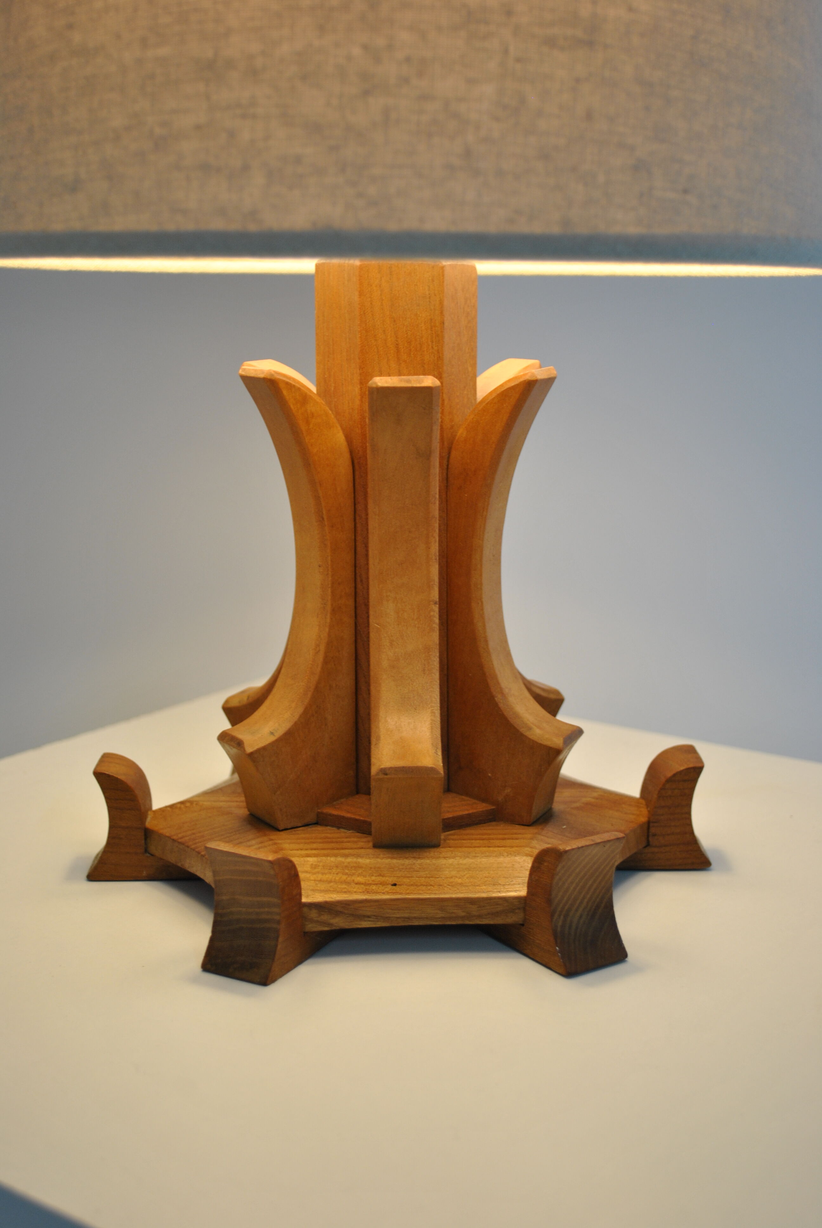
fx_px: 1639
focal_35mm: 48
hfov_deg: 28.2
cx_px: 411
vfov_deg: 41.1
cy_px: 614
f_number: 4.8
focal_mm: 32
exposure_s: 1/30
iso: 220
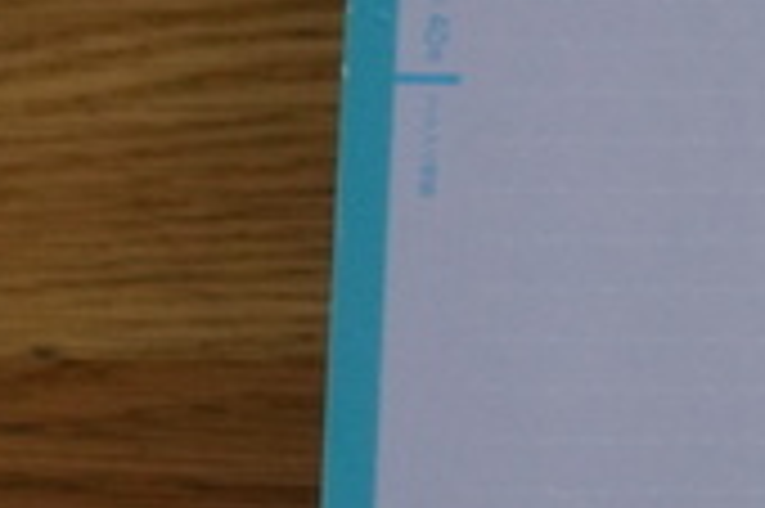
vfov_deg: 10.3
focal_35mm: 132
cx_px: 963
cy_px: 459
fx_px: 2802
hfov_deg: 14.9
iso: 2500
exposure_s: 1/40
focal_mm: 22
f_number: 8
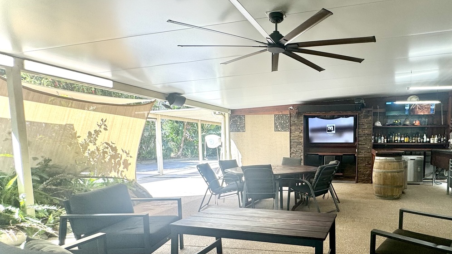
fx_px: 276
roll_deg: -0.1
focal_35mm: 23
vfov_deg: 48.7
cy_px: 169
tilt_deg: -5.1
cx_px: 311
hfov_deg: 75.5
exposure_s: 1/100
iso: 40
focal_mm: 2.22
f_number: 2.2
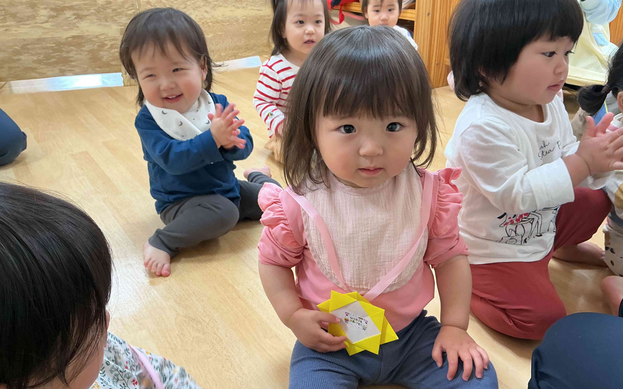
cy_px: 201
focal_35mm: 31
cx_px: 311
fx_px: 526
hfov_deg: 61.2
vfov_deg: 40.6
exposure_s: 1/60
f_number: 1.8
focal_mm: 3
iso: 50
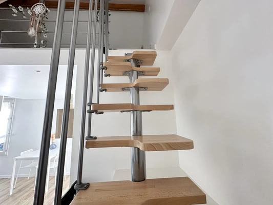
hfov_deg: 102.1
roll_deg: +1.5
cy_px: 102
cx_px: 136
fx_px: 110
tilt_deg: +8.8
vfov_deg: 85.7
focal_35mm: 14
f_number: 2.2
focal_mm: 2.22
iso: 250
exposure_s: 1/99
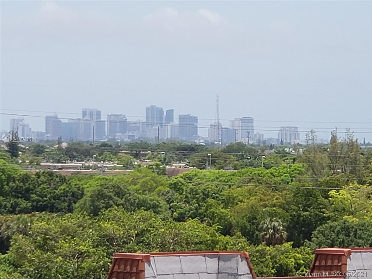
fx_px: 559
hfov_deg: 36.8
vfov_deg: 28.0
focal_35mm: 52
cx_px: 186
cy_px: 140
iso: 32
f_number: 2.4
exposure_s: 1/769
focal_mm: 6
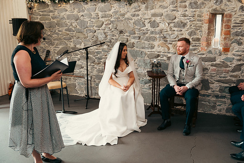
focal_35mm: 37
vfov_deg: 36.0
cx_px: 122
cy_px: 82
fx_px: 251
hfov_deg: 51.9
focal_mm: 37
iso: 1000
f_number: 3.5
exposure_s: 1/160
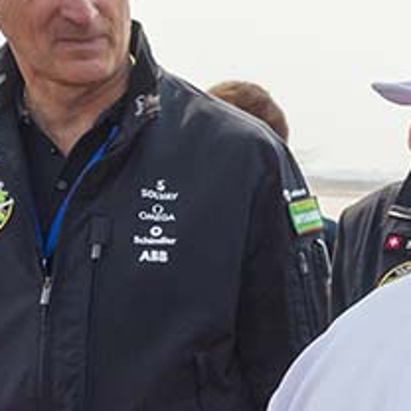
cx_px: 858
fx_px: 1840
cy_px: 444
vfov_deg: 12.5
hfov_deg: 11.3
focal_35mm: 137
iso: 640
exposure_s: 1/1600
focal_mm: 35
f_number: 11
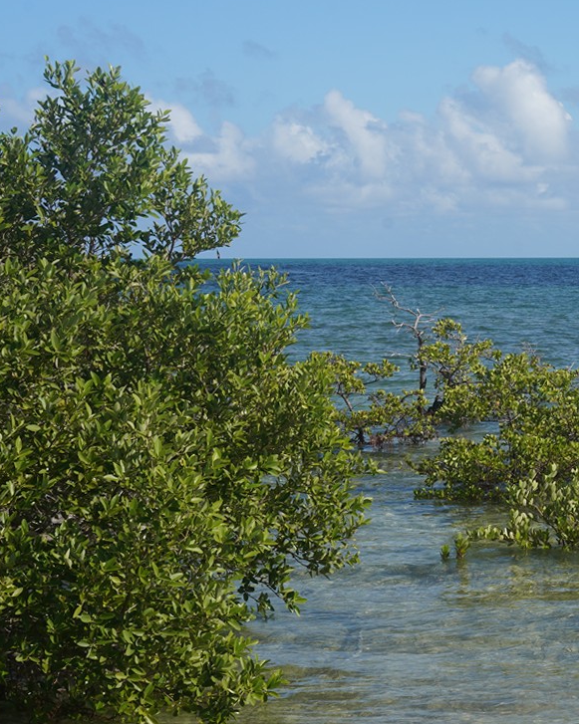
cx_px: 922
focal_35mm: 93
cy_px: 464
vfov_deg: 20.5
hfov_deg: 15.1
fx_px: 1993
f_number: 16
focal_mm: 36
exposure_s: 1/100
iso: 100
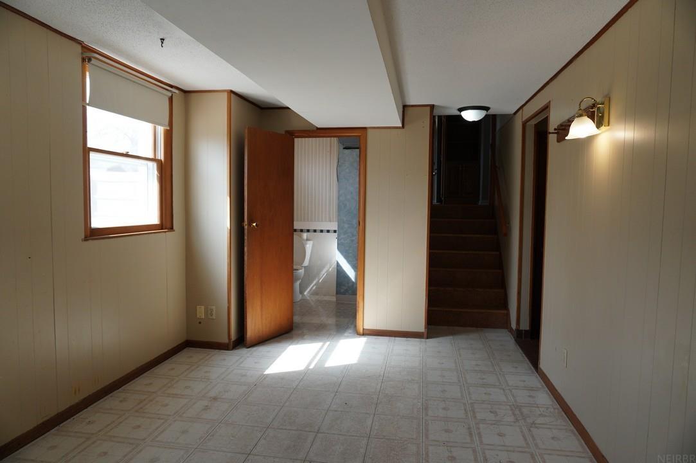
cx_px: 348
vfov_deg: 53.0
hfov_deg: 73.8
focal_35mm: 24
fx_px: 464
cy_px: 232
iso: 320
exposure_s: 1/160
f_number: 4
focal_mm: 16
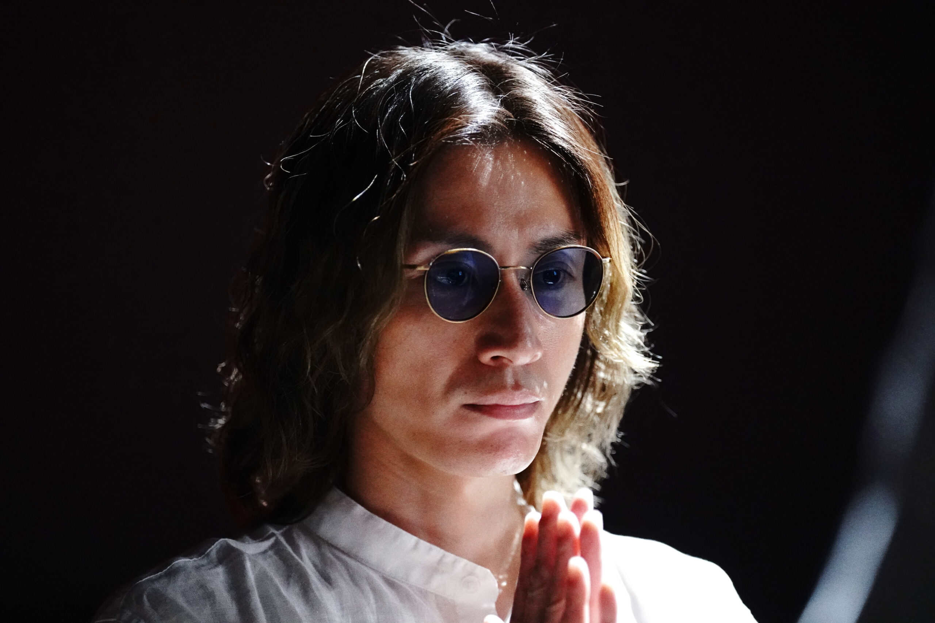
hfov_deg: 12.8
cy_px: 312
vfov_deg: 8.6
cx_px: 468
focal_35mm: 160
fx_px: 4155
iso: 16000
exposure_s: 1/200
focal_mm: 160
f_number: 2.8
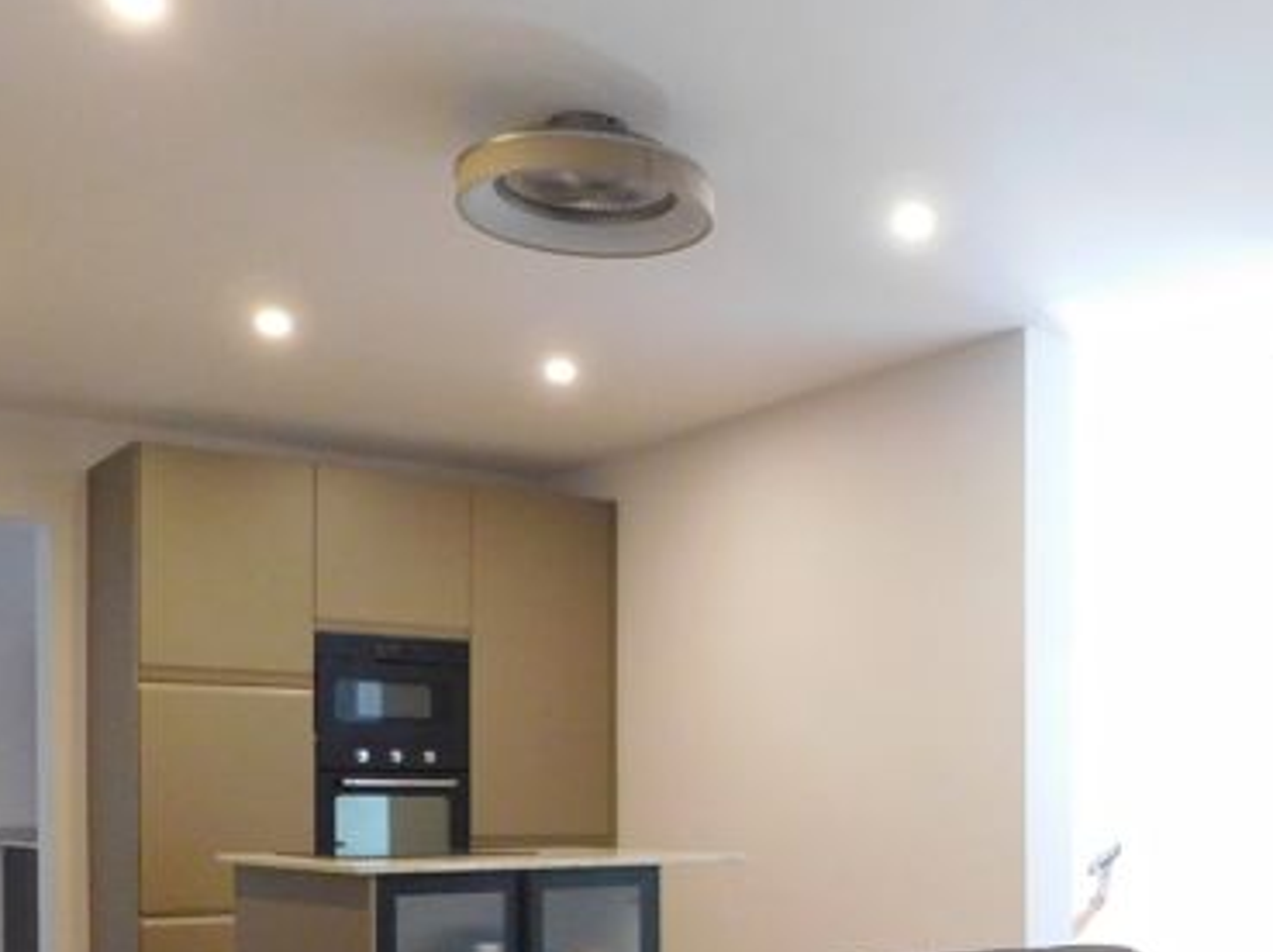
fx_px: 1617
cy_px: 828
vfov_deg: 31.5
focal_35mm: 44
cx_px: 912
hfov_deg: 42.0
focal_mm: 4
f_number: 3
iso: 400
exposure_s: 1/30
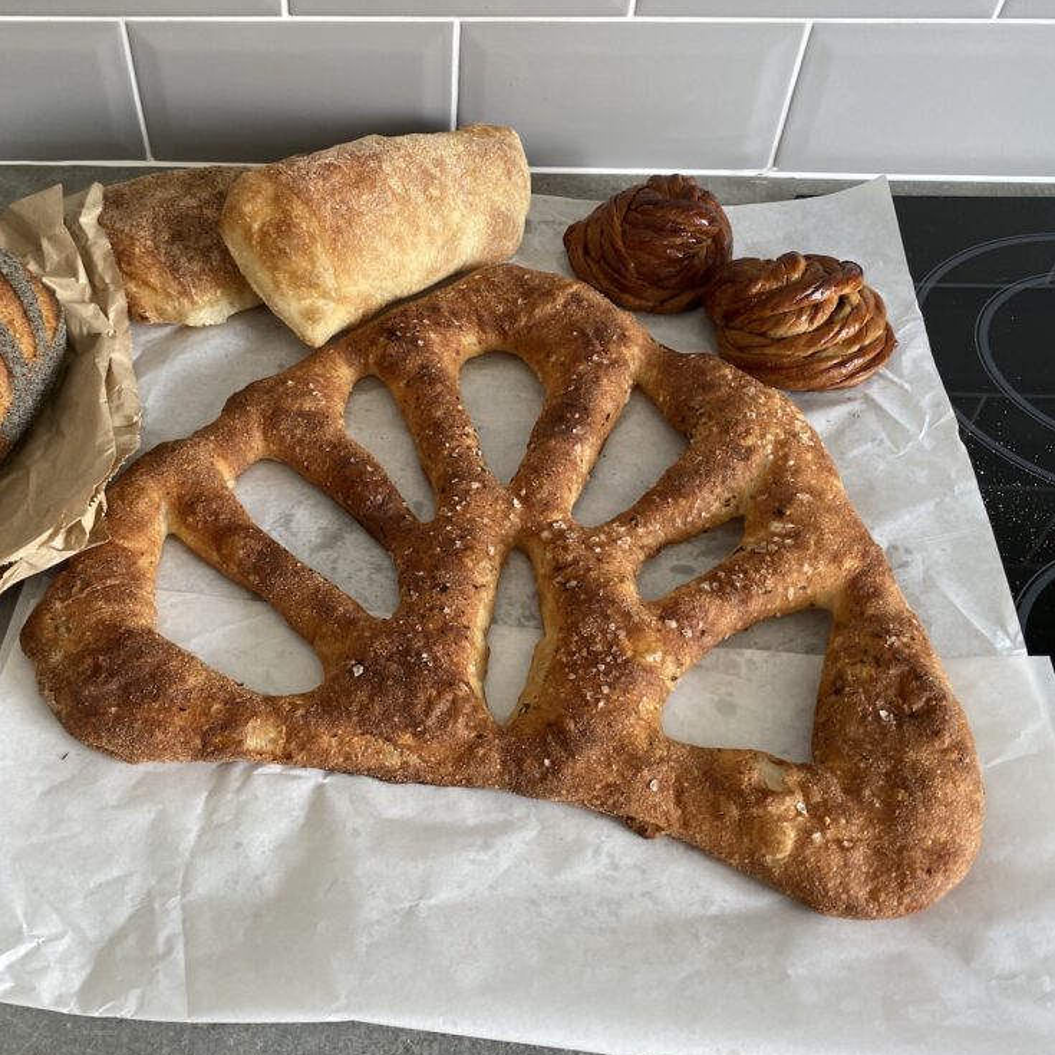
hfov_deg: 50.2
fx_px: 1103
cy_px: 522
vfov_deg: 51.1
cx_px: 356
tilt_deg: -51.5
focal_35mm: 32
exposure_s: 1/114
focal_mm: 4.25
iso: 125
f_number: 1.8
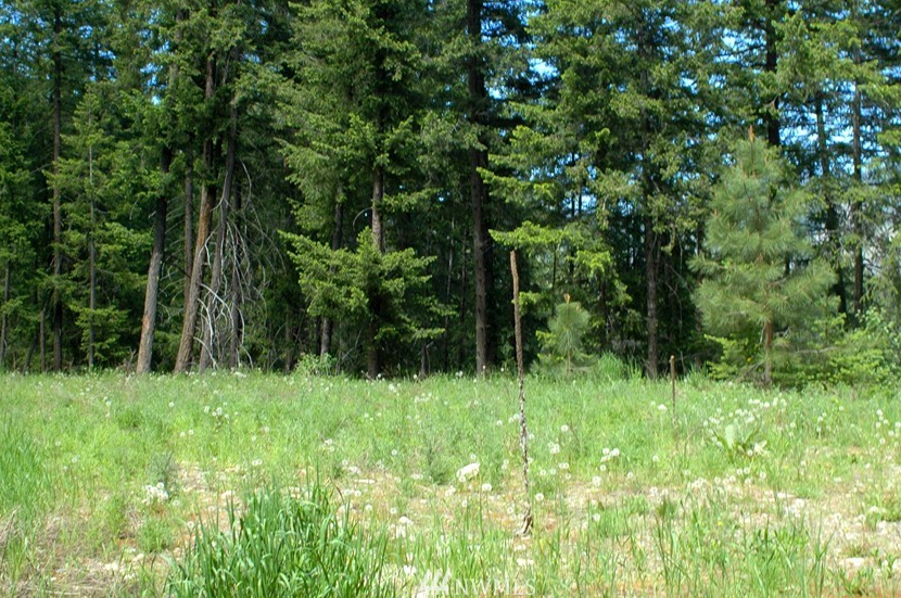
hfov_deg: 36.3
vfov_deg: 24.5
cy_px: 231
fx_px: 1375
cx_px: 480
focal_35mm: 55
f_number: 5
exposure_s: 1/100
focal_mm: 28
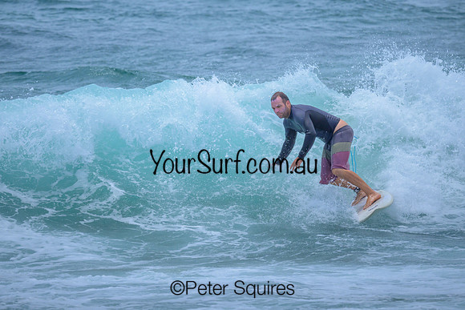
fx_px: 14216
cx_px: 244
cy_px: 107
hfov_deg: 1.9
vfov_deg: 1.3
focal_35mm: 1100
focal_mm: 800
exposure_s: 1/3200
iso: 320
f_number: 6.3
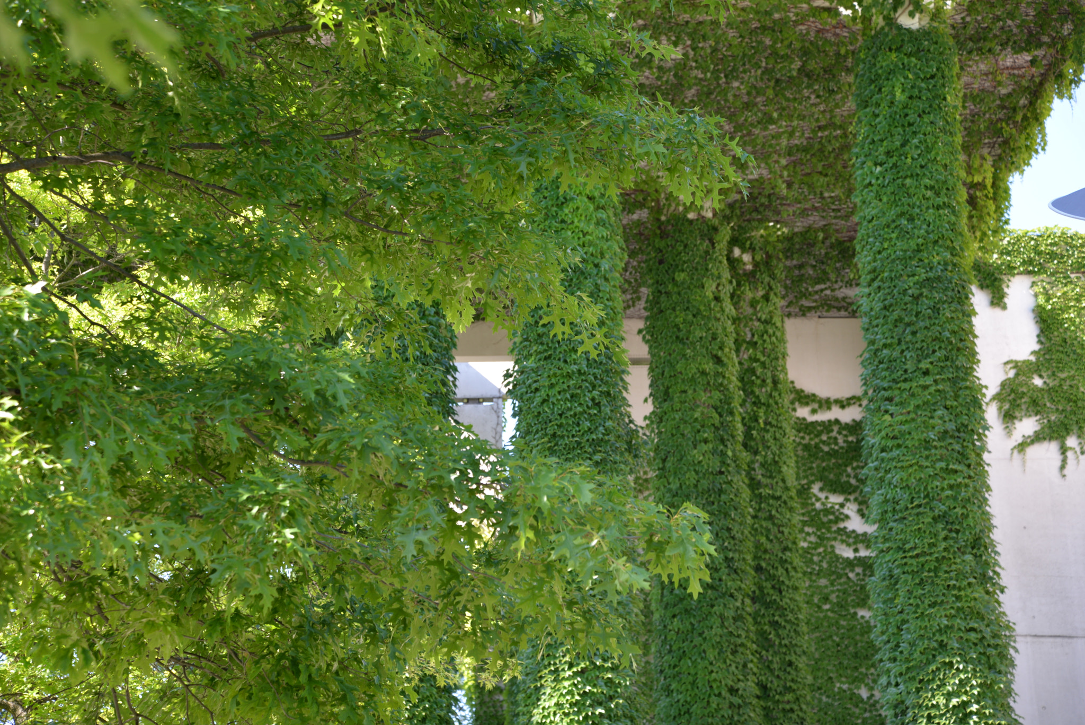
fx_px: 2563
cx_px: 542
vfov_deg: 16.1
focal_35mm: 85
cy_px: 362
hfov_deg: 23.9
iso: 220
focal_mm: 85
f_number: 5.6
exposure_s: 1/125
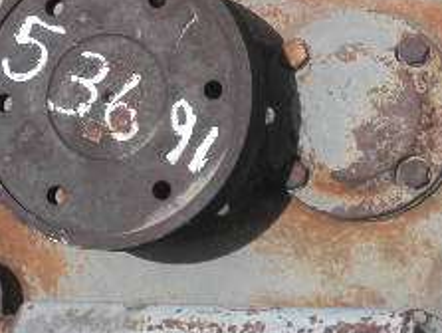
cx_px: 218
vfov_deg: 11.5
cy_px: -73
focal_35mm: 126
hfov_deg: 15.6
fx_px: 1611
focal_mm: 7.9
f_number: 9.6
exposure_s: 1/160
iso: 64
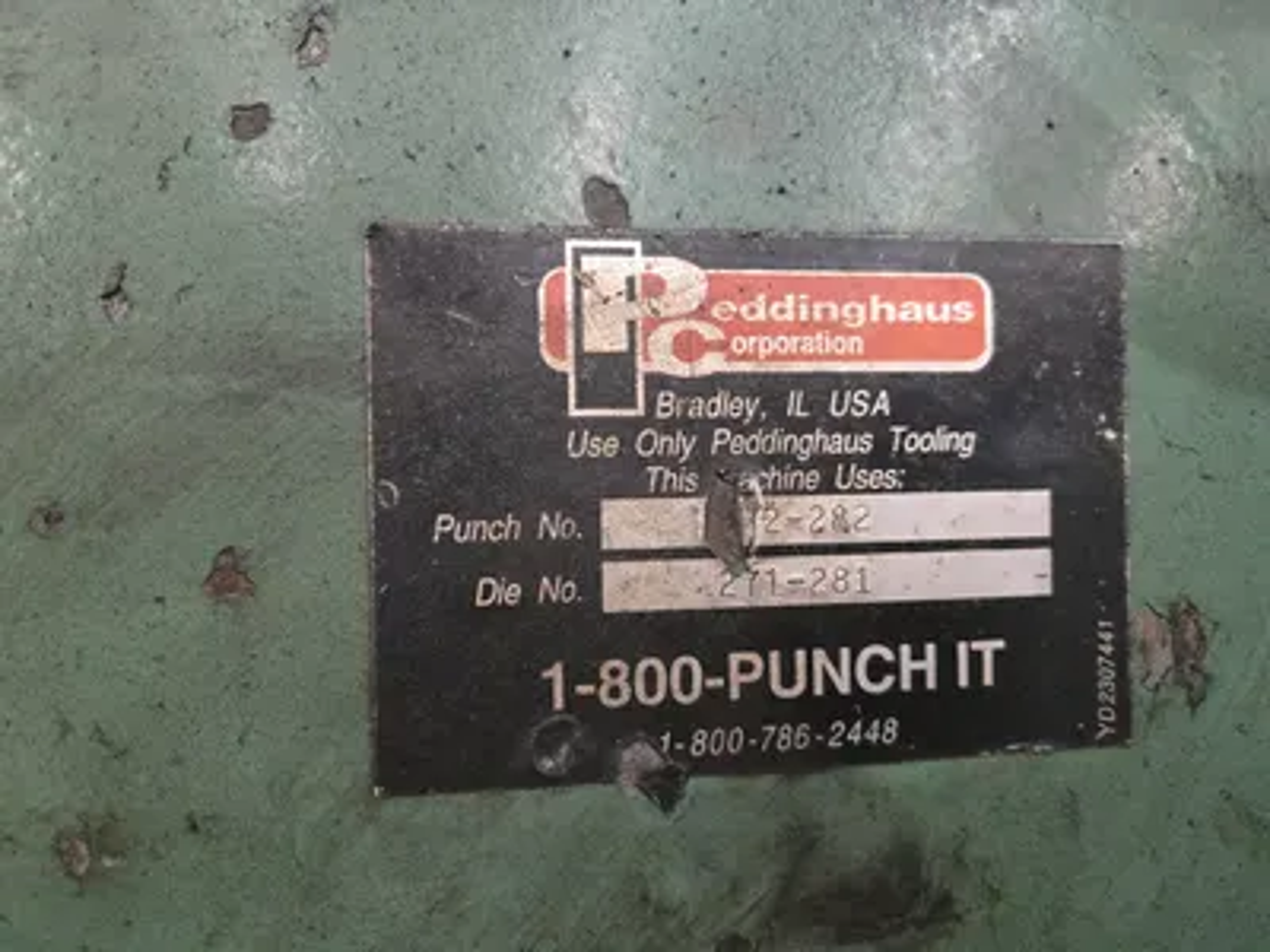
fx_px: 844
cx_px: 635
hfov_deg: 73.9
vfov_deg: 58.9
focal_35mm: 23
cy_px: 476
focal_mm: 5.4
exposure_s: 1/60
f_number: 1.8
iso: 1000
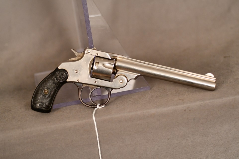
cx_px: 120
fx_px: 597
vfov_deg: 15.2
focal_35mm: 90
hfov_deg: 22.6
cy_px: 80
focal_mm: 60
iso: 1600
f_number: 3.2
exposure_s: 1/250
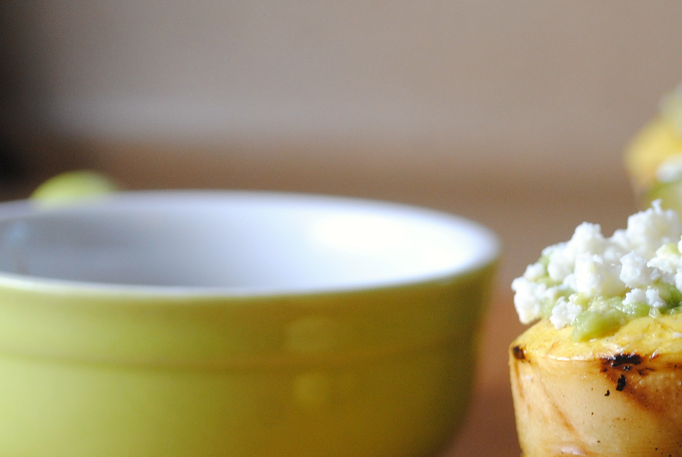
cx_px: 702
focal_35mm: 119
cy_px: 372
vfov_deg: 11.5
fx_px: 2257
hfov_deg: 16.8
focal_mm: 34
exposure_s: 1/60
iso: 280
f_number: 5
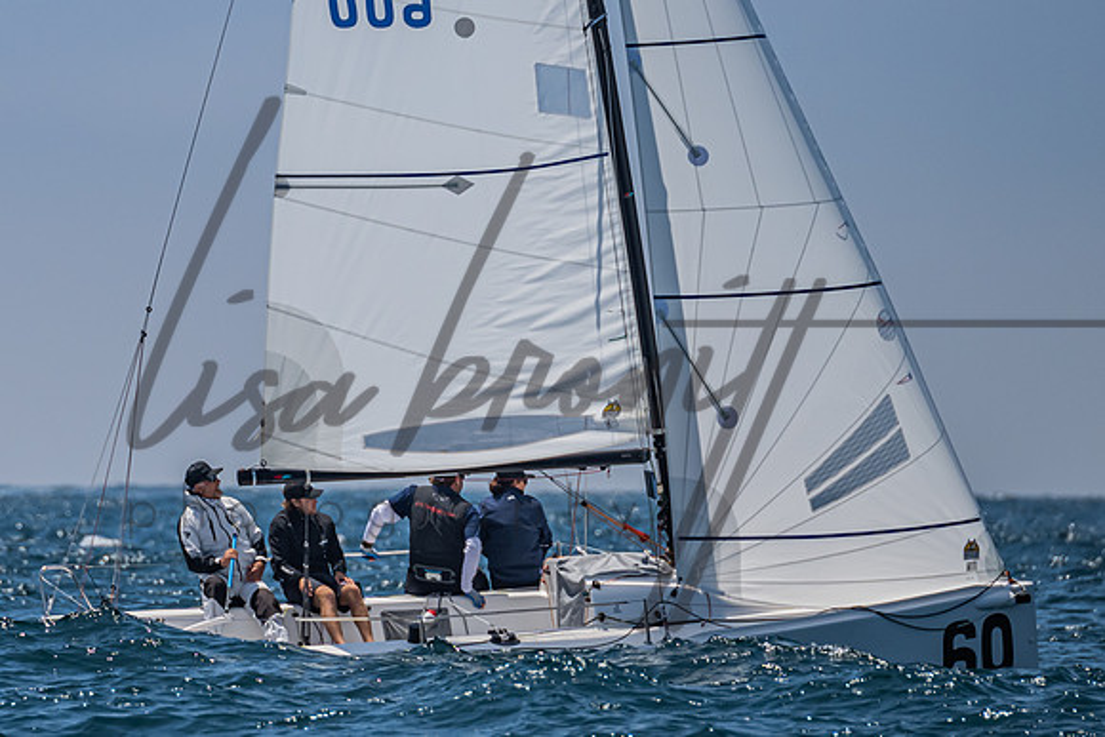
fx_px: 25051
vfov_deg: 1.7
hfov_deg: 2.5
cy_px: 237
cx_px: 228
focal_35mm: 816
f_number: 6.3
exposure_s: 1/3200
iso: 400
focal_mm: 400
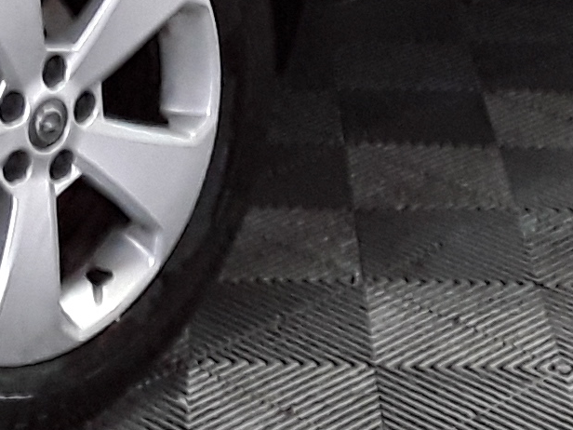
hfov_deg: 13.7
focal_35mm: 143
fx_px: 2367
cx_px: 73
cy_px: -430
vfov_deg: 9.7
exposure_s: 1/25
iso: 160
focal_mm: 2.91
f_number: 1.9
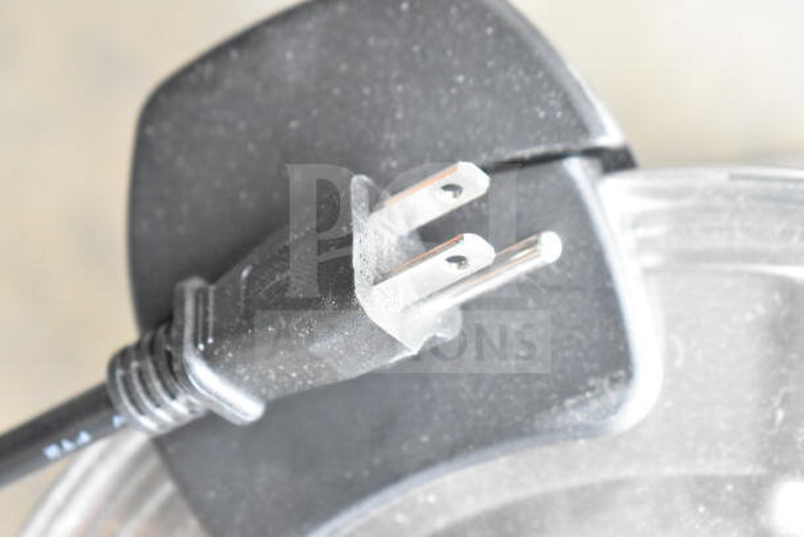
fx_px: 1843
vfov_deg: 16.6
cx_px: 402
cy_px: 268
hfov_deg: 24.6
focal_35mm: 82
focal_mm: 55
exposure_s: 1/100
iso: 4000
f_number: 5.6
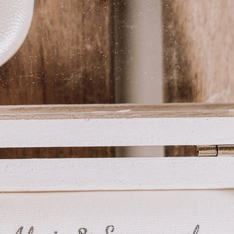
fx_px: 1759
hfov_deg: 7.5
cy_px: 106
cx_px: -74
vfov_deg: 7.6
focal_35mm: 230
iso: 100
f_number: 5
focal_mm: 52.7
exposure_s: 1/250
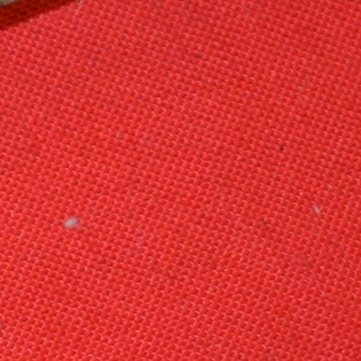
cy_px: -523
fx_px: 5274
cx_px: -1098
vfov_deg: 3.9
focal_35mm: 447
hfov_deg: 3.7
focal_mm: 36
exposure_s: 1/60
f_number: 5
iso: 640
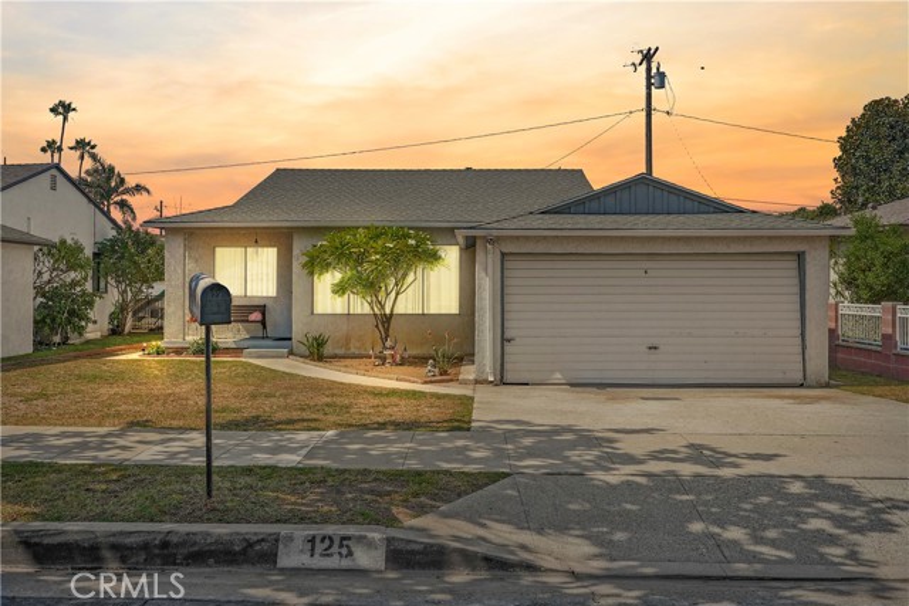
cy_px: 303
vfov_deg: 40.0
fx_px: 833
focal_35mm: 33
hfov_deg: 57.2
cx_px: 454
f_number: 13
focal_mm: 33
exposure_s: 1/125
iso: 100
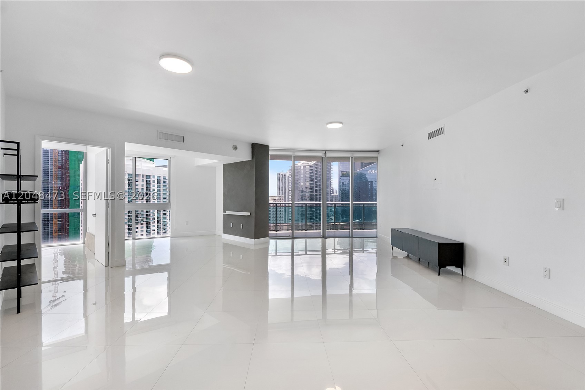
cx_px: 292
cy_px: 195
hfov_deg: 100.4
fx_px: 244
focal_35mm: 15
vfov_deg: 77.4
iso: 250
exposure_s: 1/200
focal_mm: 10
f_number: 8
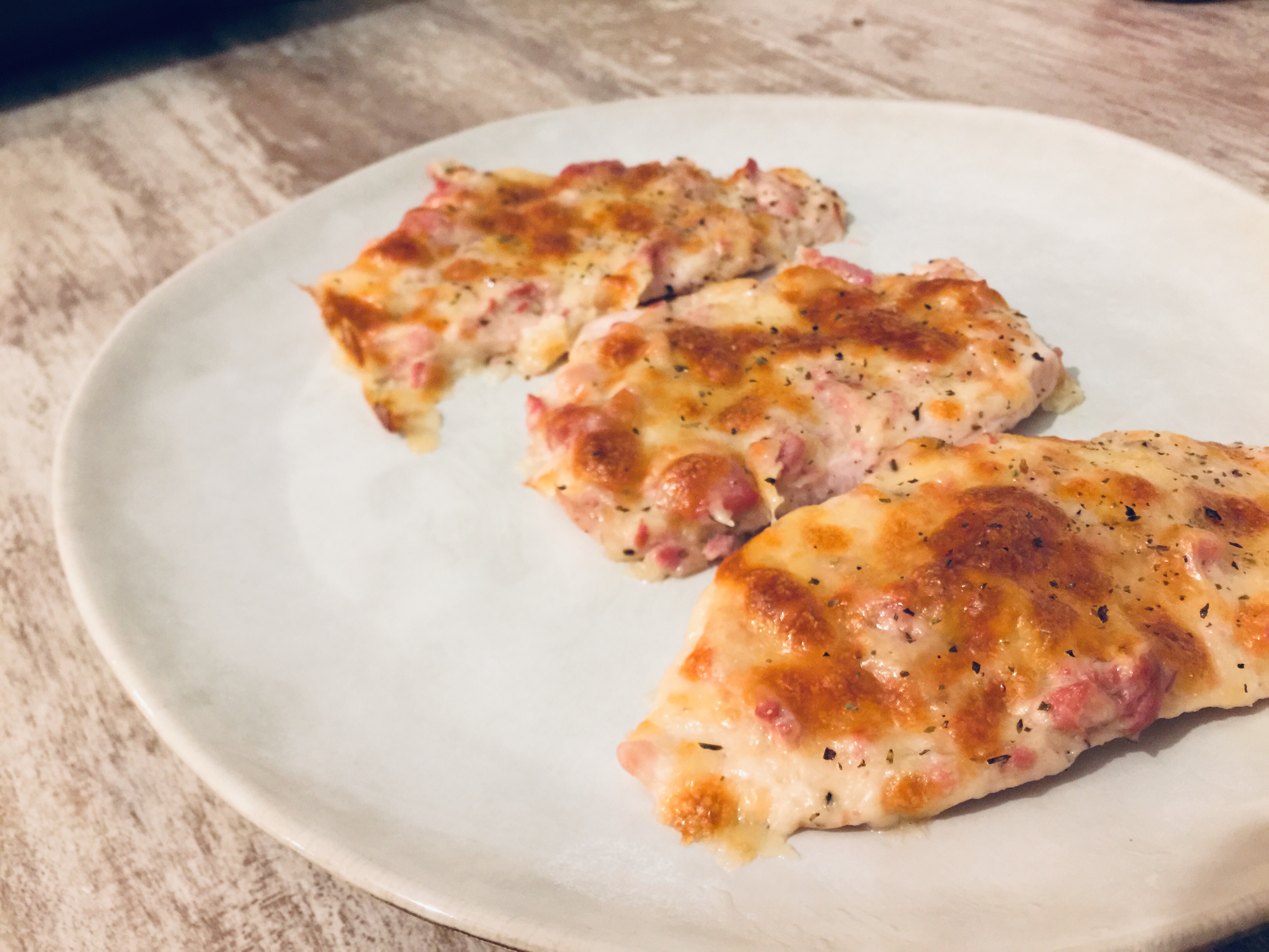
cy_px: 476
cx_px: 634
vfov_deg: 48.2
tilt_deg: -37.3
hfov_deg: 61.7
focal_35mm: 29
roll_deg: +1.1
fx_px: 1063
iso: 100
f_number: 2.2
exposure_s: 1/10
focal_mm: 4.15
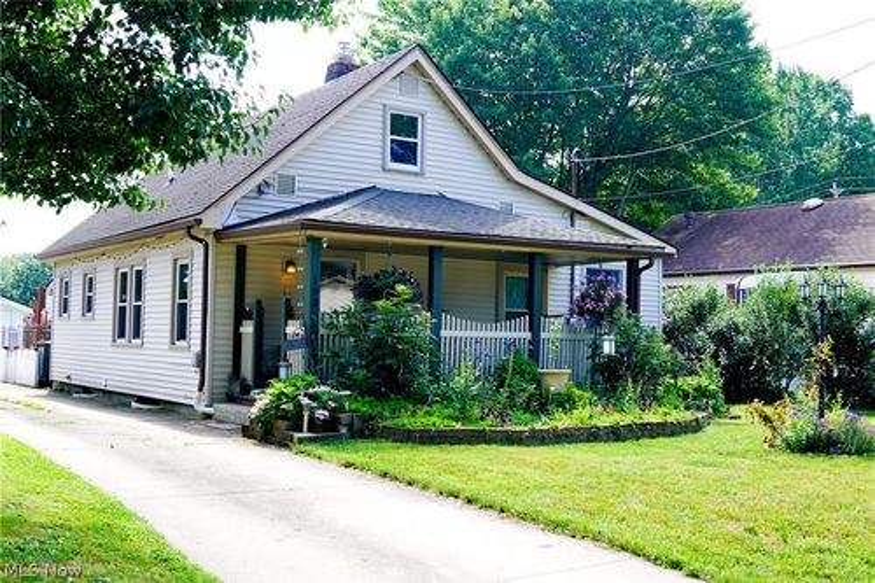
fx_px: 911
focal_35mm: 38
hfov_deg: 51.3
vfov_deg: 35.5
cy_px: 292
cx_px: 438
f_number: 5
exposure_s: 1/160
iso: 100
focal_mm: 25
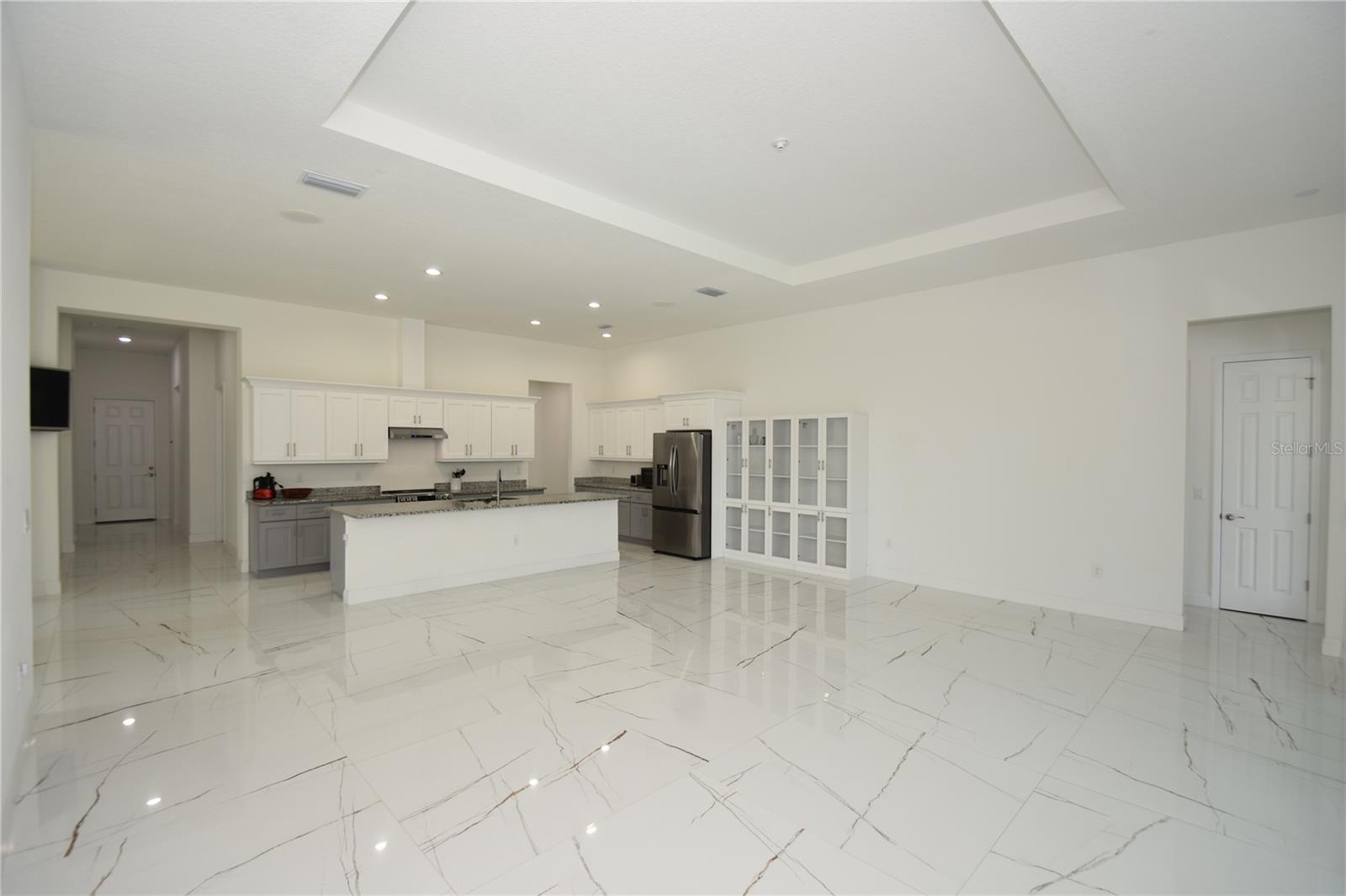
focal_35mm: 15
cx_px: 673
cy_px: 448
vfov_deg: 77.3
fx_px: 561
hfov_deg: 100.4
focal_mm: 10
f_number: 4
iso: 200
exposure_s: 1/60
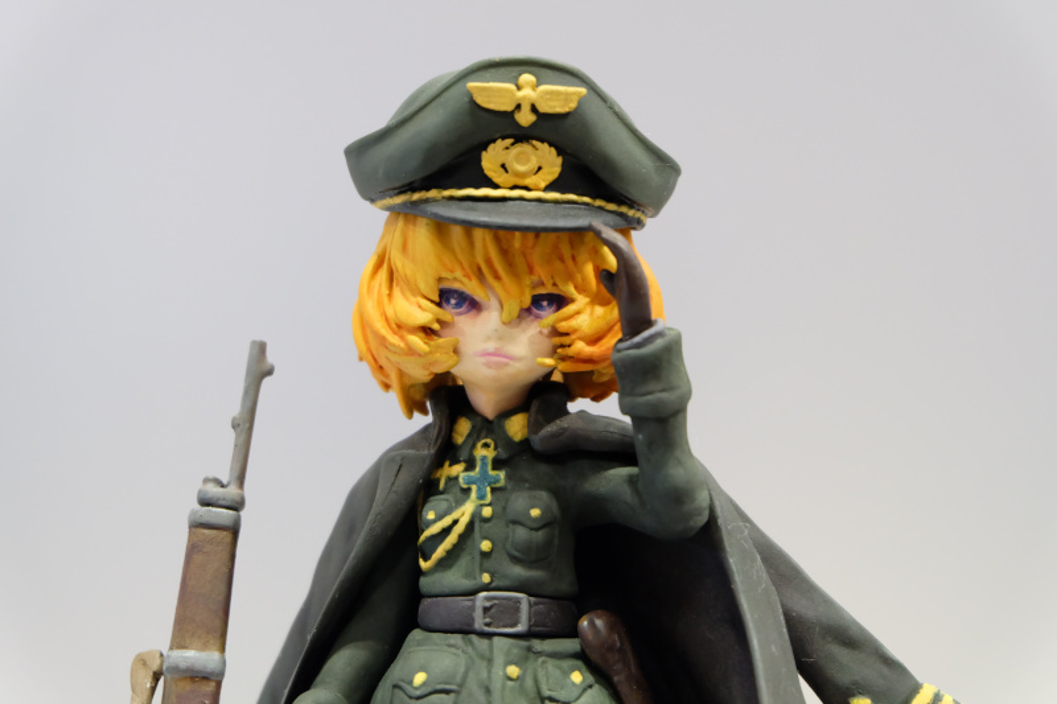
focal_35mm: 75
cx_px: 528
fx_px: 2201
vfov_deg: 18.2
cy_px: 352
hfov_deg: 27.0
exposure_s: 1/38
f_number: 5.6
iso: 3200
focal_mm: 50
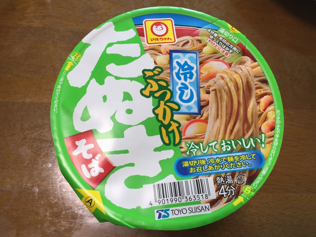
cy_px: 118
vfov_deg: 48.2
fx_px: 265
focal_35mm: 29
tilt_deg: -73.3
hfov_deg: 61.7
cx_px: 158
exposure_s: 1/60
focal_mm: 4.15
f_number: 2.2
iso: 32
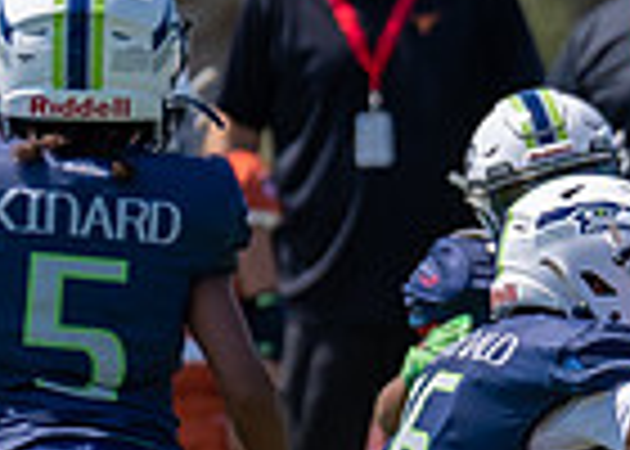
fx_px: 27018
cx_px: 963
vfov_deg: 1.0
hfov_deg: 1.3
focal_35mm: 1510
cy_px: 459
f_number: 3.2
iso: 100
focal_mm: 200
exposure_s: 1/1600
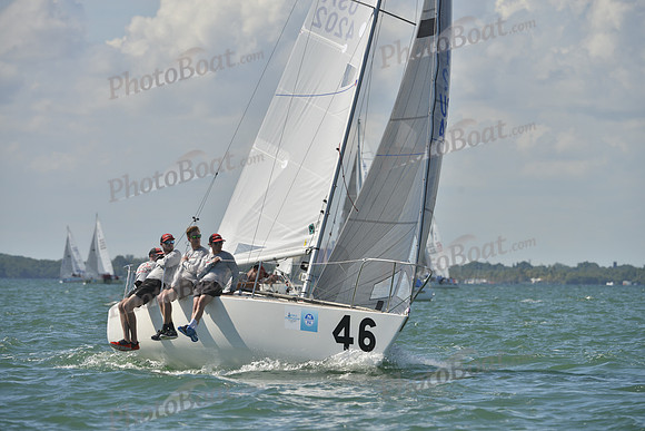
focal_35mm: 270
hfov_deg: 7.6
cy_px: 216
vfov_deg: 5.1
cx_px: 322
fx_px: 4838
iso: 200
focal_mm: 270
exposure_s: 1/1000
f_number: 8
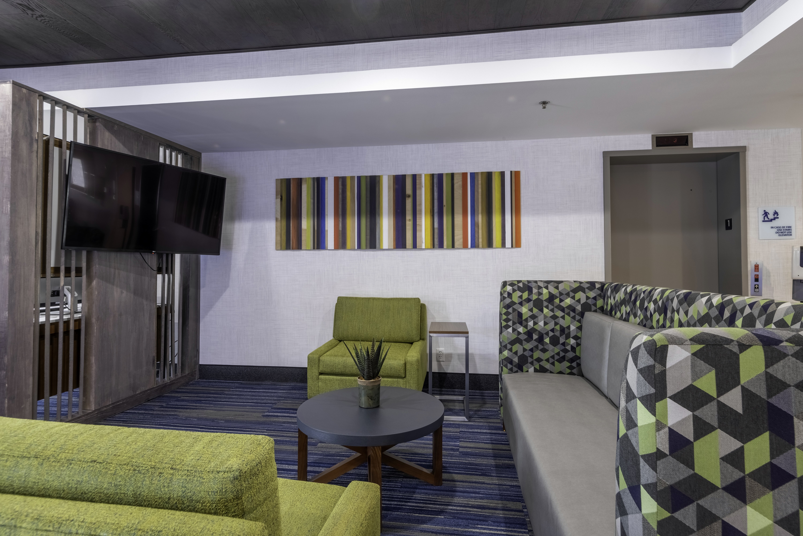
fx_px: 401
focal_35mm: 18
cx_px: 402
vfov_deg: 67.4
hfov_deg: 90.0
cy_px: 268
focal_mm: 12.3
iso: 200
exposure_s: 1/13
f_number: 11
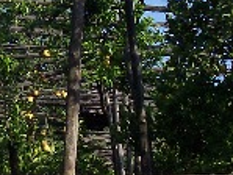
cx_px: -28
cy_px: -45
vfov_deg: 7.2
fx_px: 1374
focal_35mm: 204
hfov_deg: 9.6
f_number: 4.8
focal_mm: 8
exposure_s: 1/500
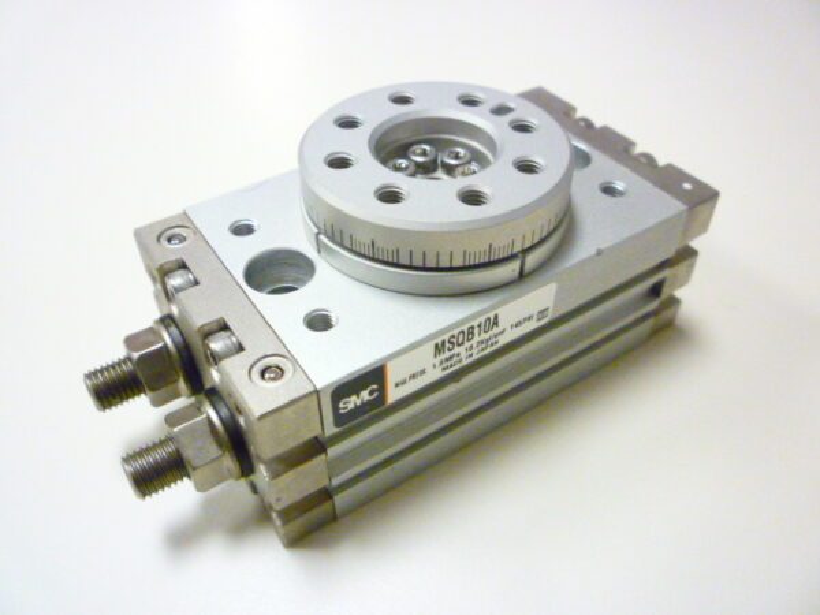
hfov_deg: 61.7
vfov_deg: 48.2
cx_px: 410
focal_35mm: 29
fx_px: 687
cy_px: 308
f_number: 3.3
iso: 1600
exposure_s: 1/60
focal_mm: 5.2
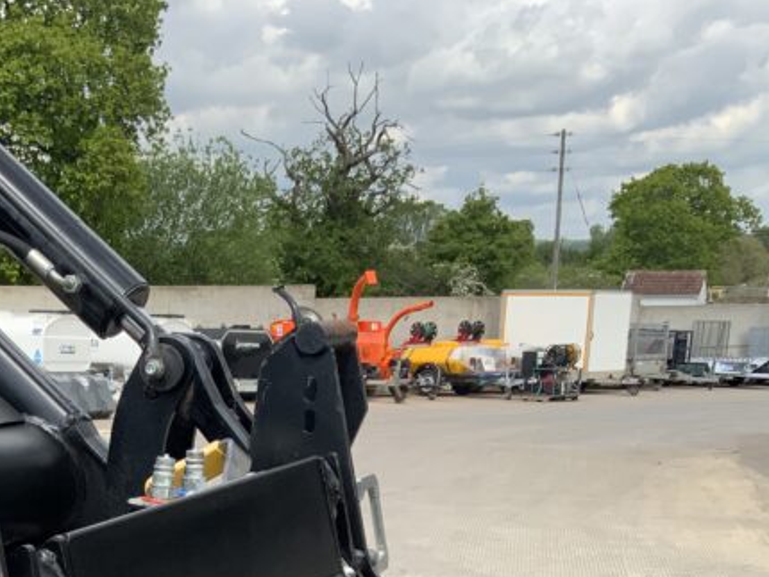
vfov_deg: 20.2
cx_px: 72
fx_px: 1534
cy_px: 657
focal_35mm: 69
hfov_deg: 27.1
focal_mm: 3
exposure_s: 1/1121
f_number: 1.8
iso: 16
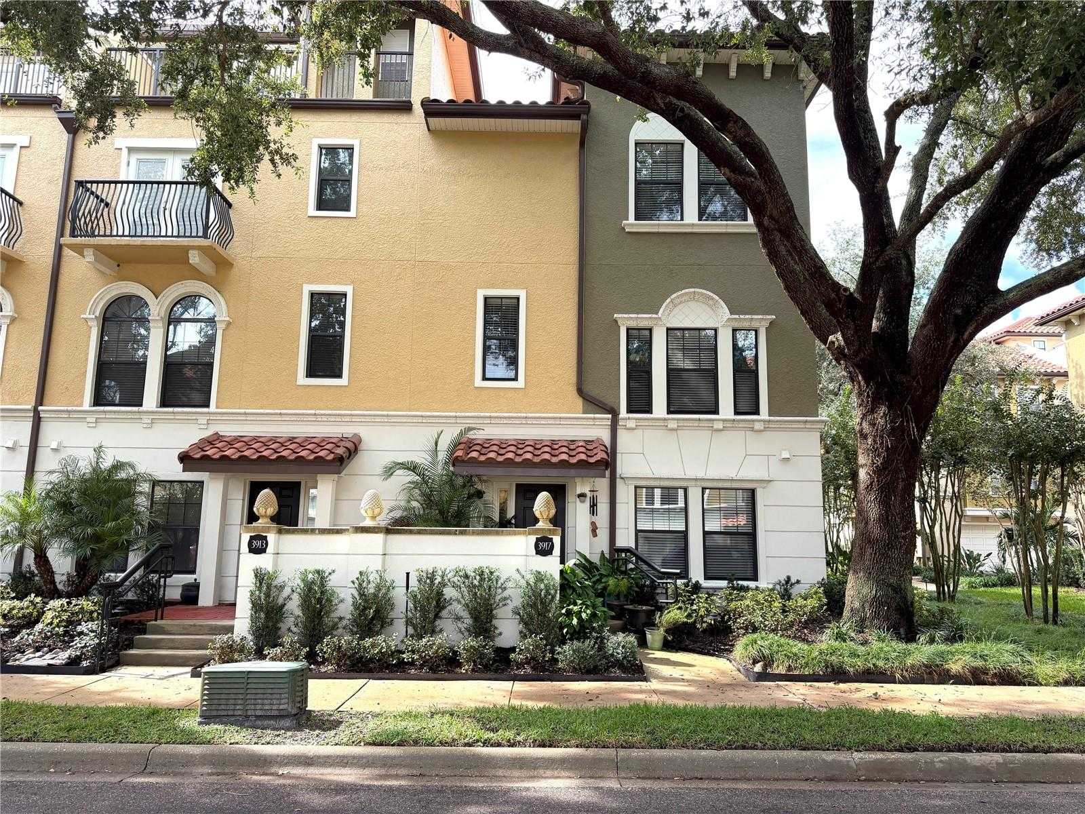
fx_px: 752
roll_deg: -0.9
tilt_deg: +8.9
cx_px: 542
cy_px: 407
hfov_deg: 71.6
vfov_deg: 56.8
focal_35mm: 24
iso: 100
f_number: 1.78
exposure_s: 1/1192
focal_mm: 6.76
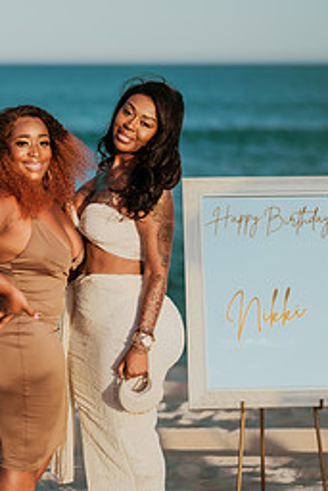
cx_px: 165
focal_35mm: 102
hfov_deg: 13.4
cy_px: 232
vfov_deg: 20.0
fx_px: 1392
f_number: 1.8
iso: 100
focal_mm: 58
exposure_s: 1/6400
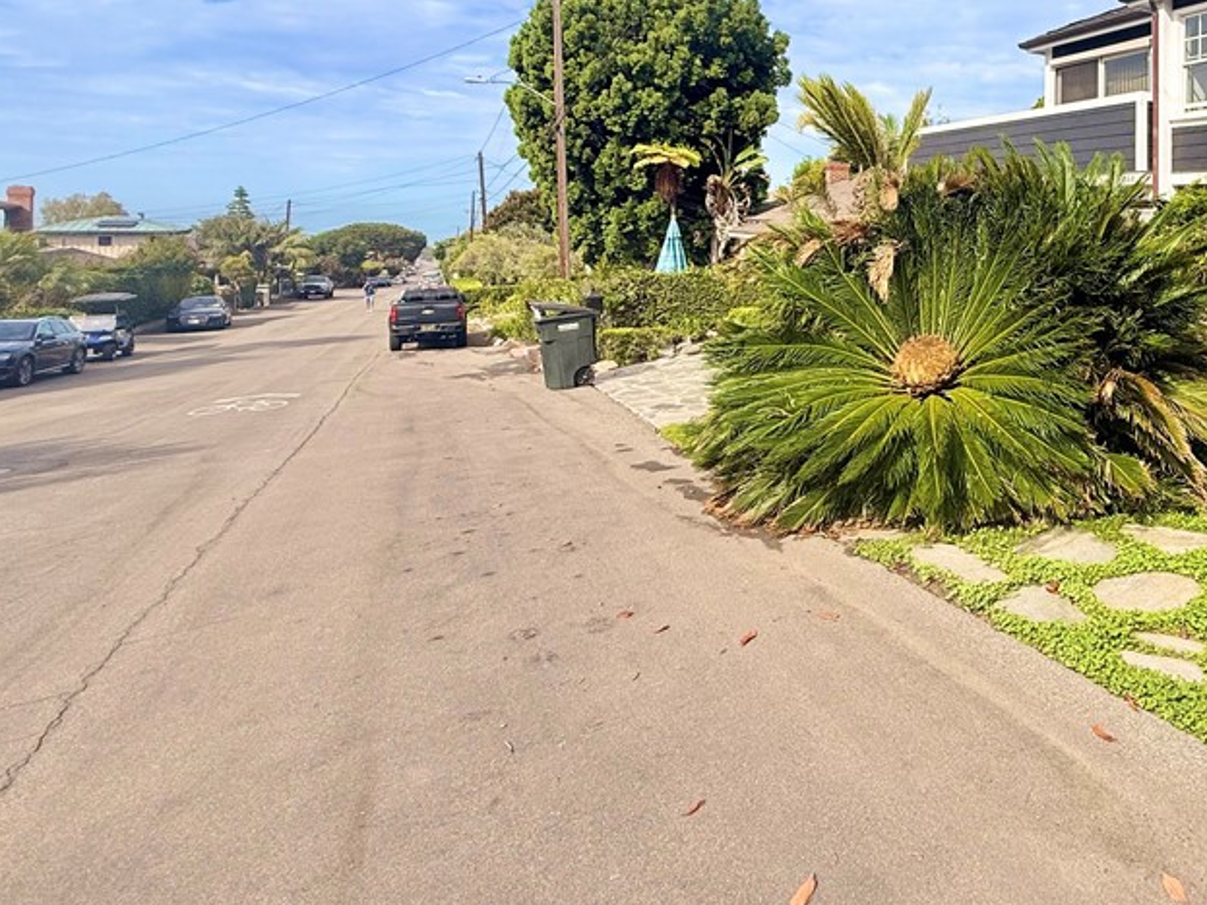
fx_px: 802
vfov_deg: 55.8
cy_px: 217
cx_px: 951
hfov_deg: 67.6
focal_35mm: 23
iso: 50
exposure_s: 1/2320
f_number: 2.2
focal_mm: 2.22
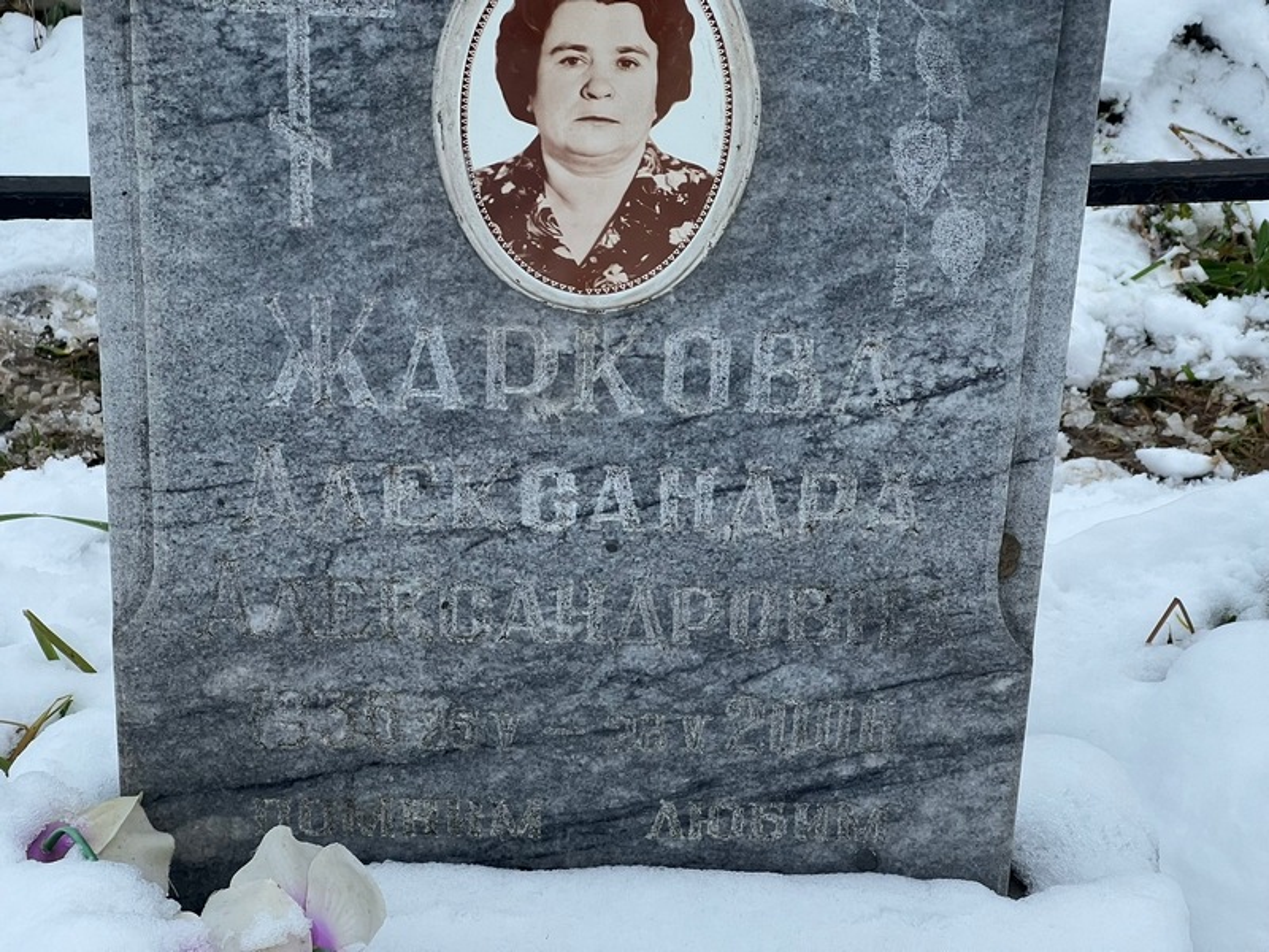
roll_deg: +0.4
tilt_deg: -31.6
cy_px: 476
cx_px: 634
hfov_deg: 25.3
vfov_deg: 19.1
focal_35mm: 77
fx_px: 2823
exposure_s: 1/99
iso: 125
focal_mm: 9
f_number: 2.8
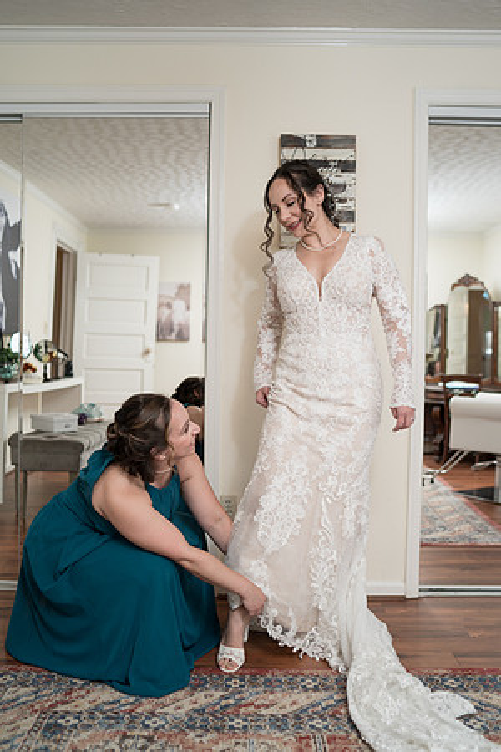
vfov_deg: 54.4
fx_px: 731
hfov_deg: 37.9
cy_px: 376
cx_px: 250
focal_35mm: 35
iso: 320
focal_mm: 35
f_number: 2
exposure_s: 1/250
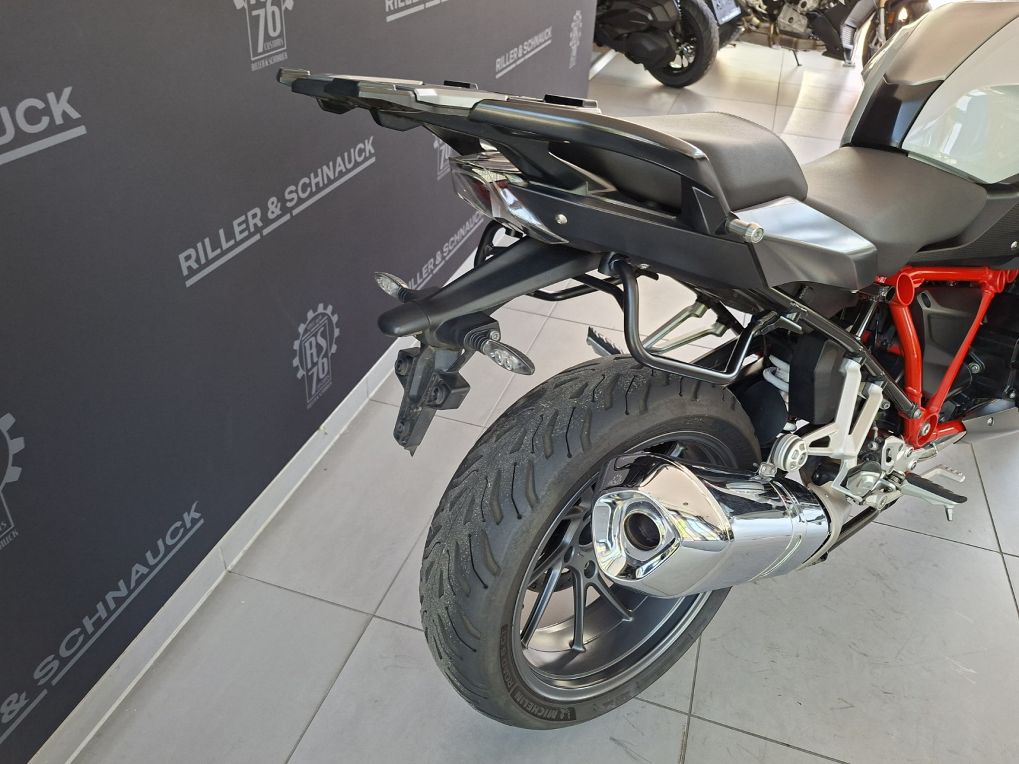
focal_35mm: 23
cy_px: 382
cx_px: 510
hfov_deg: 73.9
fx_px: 677
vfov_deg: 58.9
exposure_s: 1/120
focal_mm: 5.54
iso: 250
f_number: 1.8
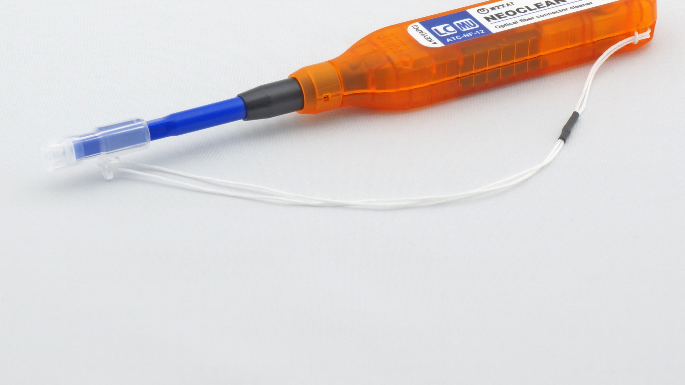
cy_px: 53
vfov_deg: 8.2
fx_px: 2668
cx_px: 372
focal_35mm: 147
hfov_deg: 14.6
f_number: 22
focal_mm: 55
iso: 100
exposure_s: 5
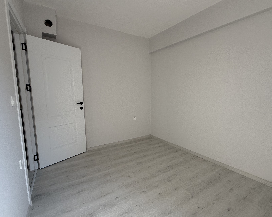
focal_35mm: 17
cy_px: 110
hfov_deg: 89.5
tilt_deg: -6.9
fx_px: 137
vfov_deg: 77.0
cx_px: 144
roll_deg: -0.1
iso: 64
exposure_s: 1/231
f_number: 2.2
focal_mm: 2.22
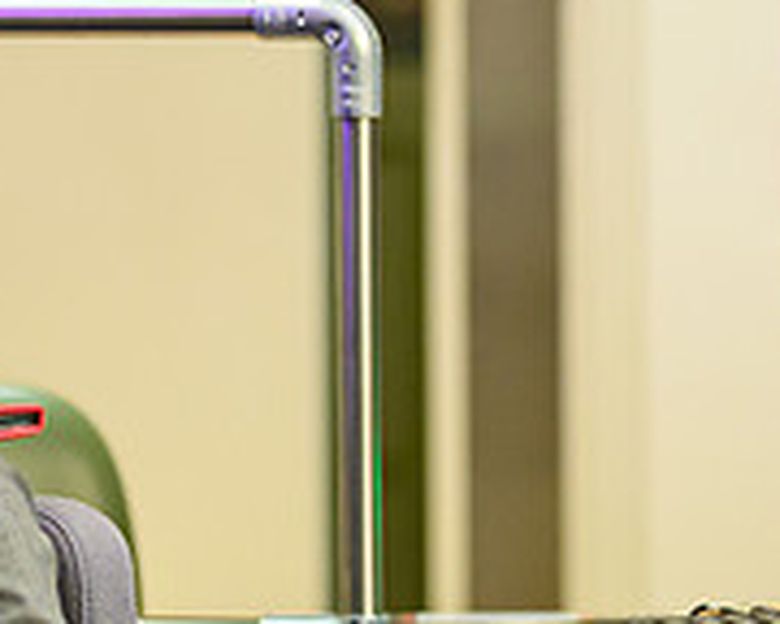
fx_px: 14105
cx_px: -126
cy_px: 78
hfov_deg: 3.2
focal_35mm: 611
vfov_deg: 2.5
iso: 1250
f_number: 2.5
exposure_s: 1/320
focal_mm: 135
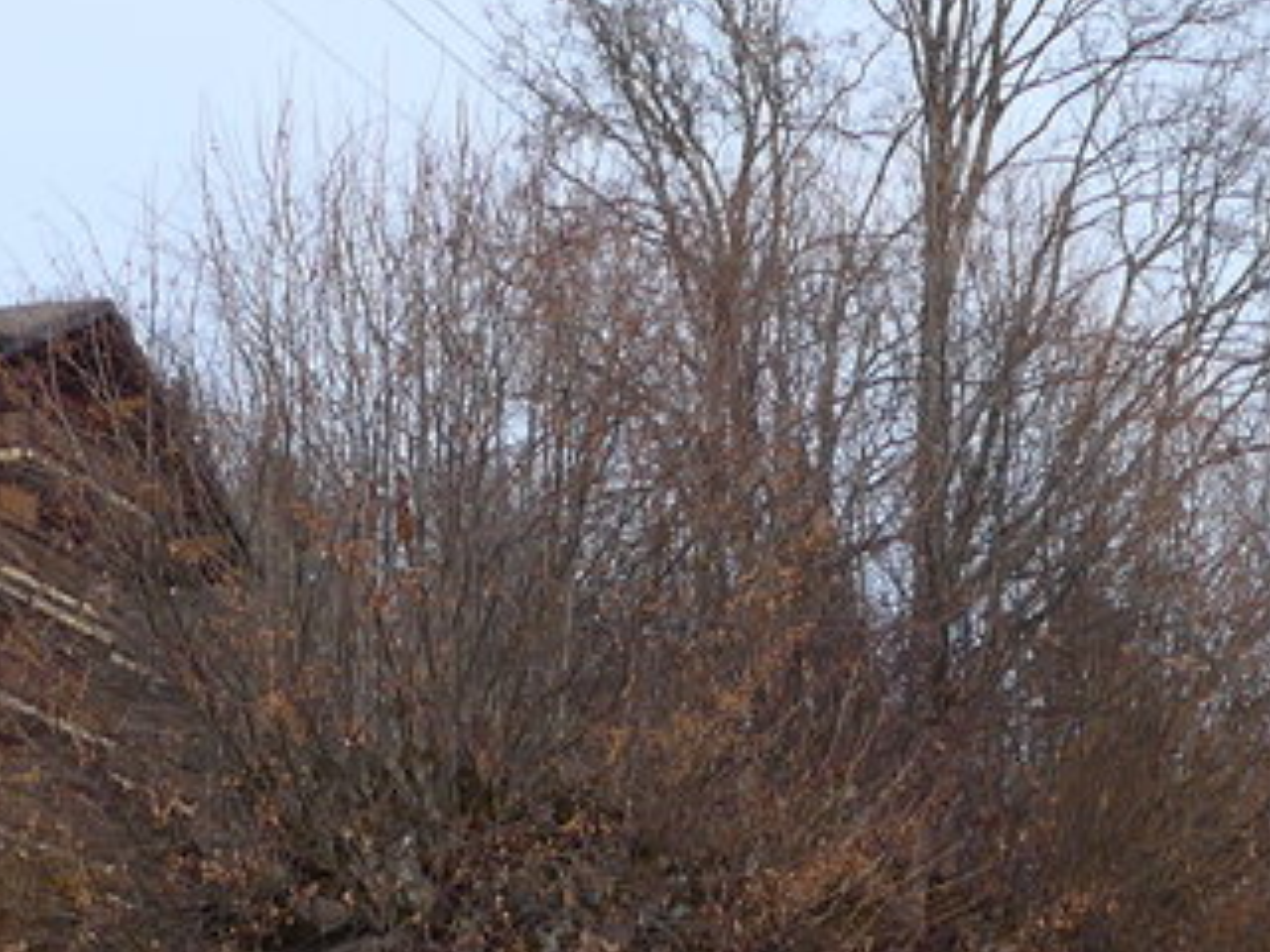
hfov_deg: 14.6
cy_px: 1186
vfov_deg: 10.8
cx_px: 770
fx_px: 4953
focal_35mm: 135
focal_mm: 7.5
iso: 80
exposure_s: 1/800
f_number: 2.8
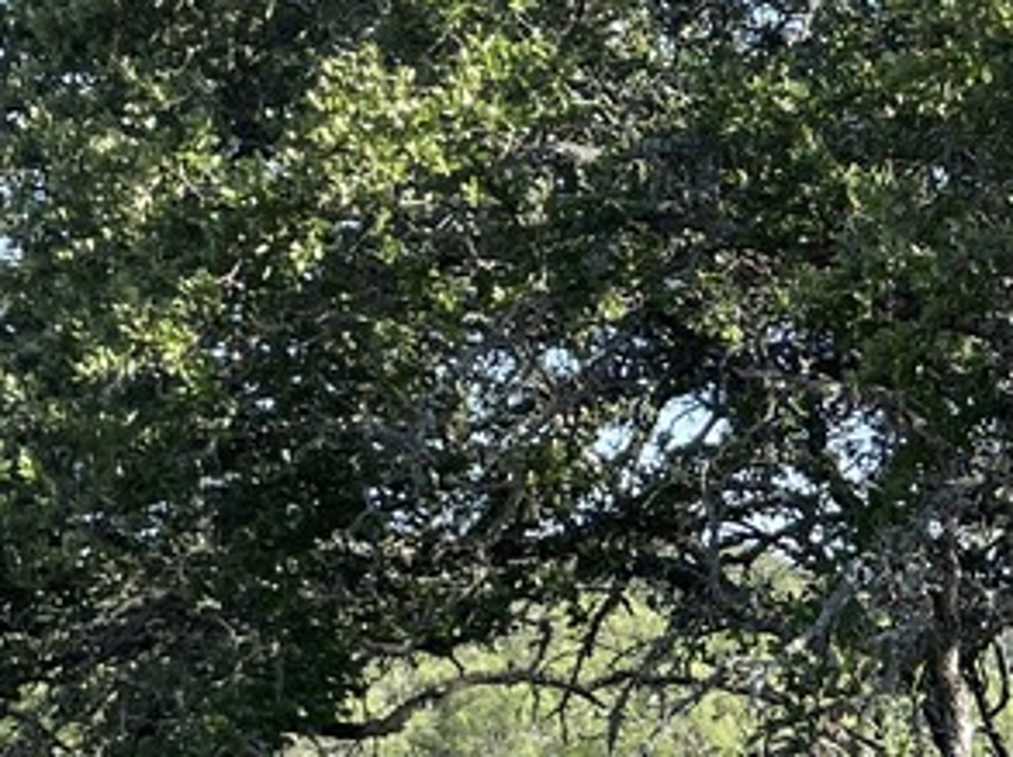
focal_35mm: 128
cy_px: 702
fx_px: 3741
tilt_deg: +0.0
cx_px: 1521
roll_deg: -0.1
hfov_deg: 14.4
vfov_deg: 11.5
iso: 32
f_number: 1.6
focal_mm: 4.2
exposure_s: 1/1062
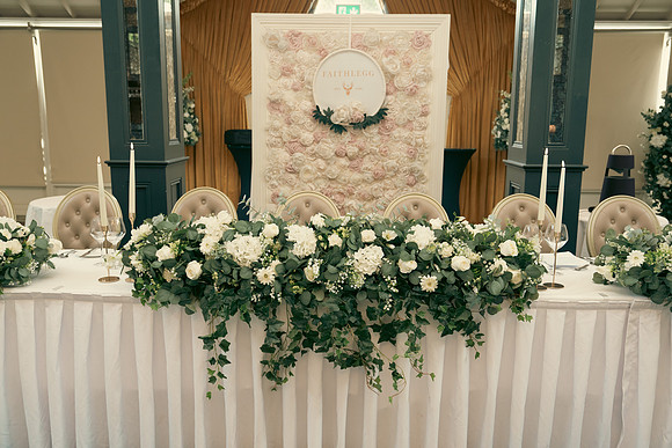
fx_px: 579
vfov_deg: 42.3
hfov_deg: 60.3
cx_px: 336
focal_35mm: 31
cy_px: 224
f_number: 3.5
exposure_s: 1/160
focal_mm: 31
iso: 1250
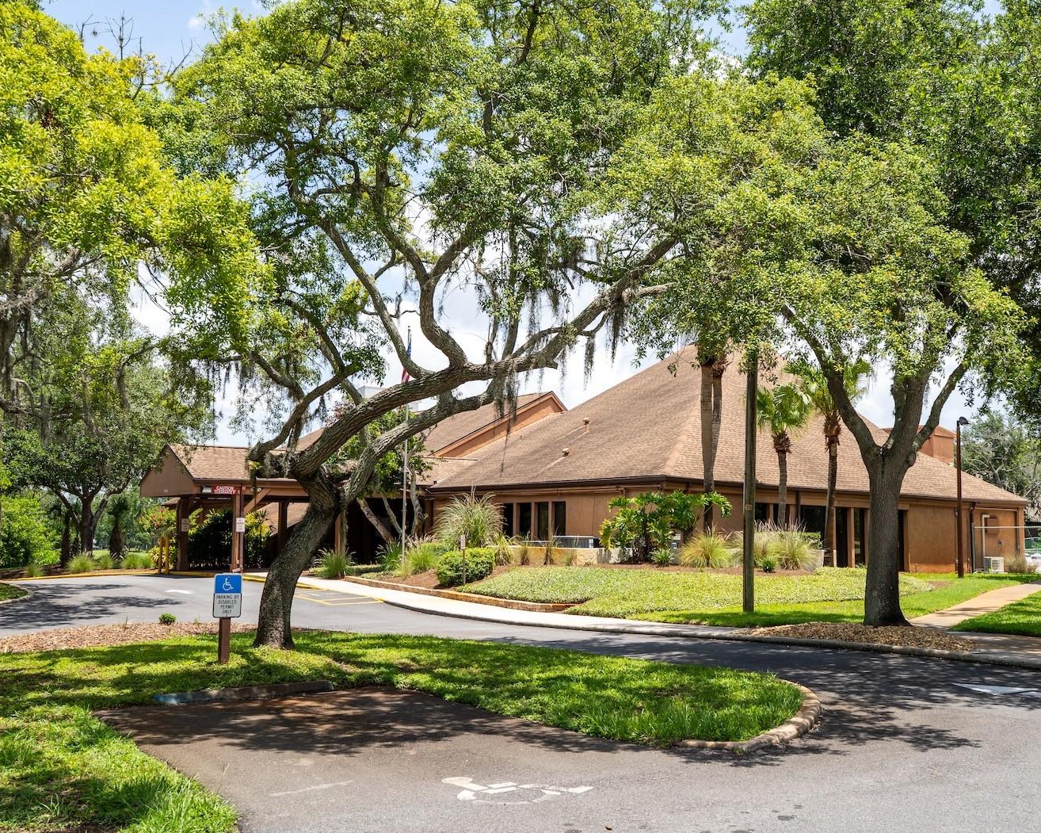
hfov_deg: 45.8
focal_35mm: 40
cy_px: 415
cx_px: 564
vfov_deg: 37.3
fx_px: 1232
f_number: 9
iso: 100
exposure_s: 1/125
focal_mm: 35
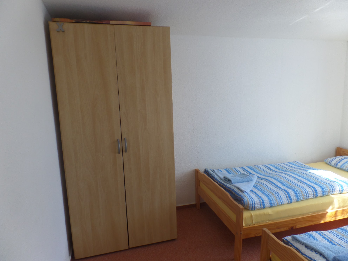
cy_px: 130
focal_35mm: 23
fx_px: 231
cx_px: 174
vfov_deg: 58.9
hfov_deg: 73.9
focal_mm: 4.1
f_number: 3.2
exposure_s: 1/30
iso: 100
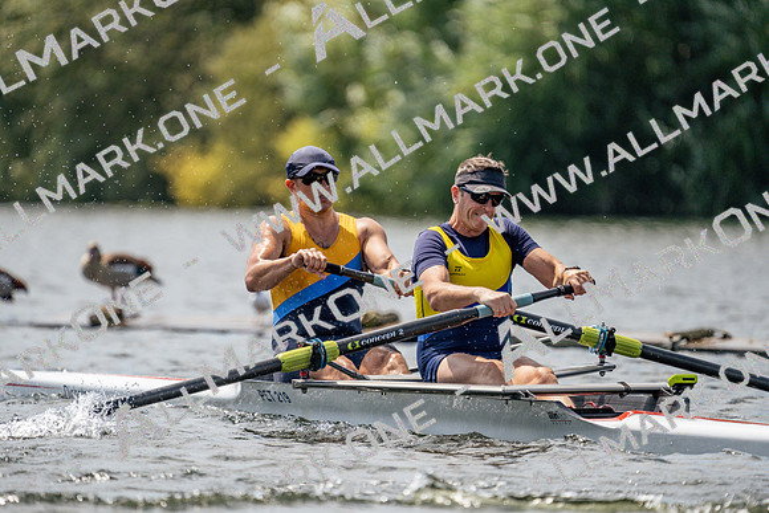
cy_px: 256
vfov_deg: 2.3
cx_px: 384
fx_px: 12819
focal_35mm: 600
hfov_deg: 3.4
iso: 400
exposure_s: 1/2000
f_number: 6.3
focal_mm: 600
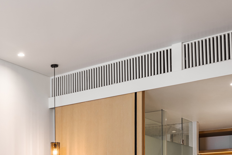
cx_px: 28
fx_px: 374
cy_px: 188
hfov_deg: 32.9
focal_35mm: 58
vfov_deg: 21.6
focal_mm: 16
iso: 100
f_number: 11
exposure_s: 1/2
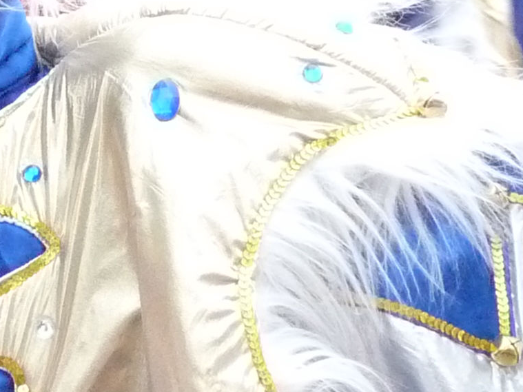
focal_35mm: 135
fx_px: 2039
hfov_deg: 14.2
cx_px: -73
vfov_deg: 10.9
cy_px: 62
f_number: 2.8
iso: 640
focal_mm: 4.9
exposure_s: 1/125
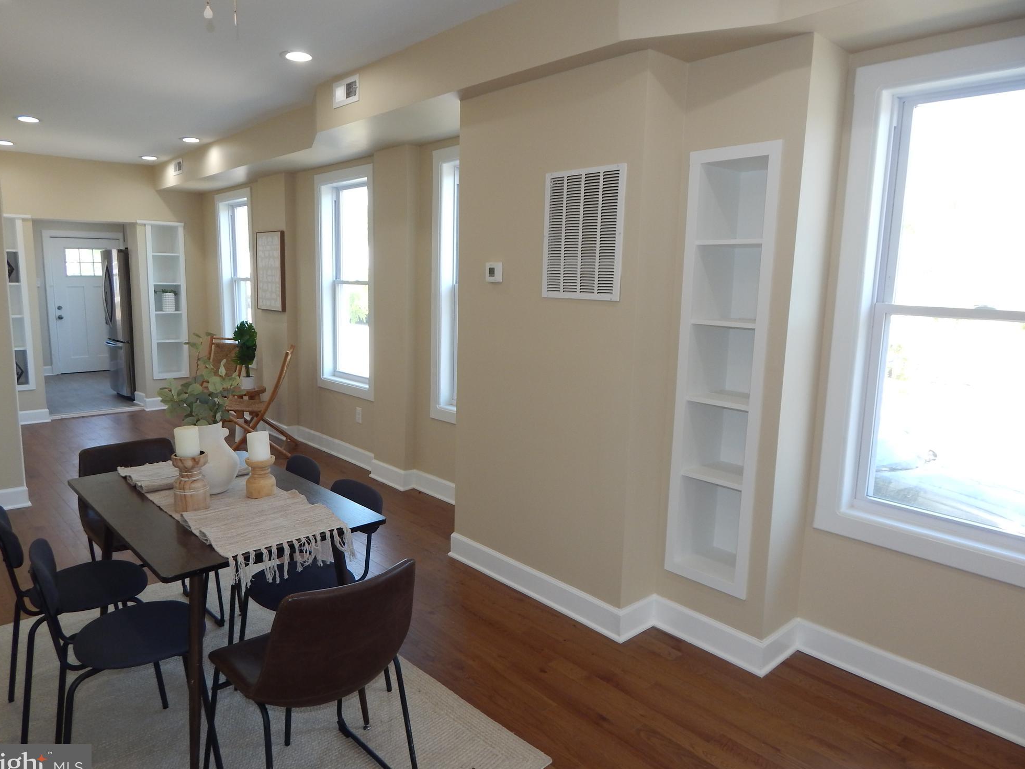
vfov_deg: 58.9
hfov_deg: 73.9
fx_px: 681
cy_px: 385
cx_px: 497
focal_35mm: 23
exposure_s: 1/60
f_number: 3
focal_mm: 4
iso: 125
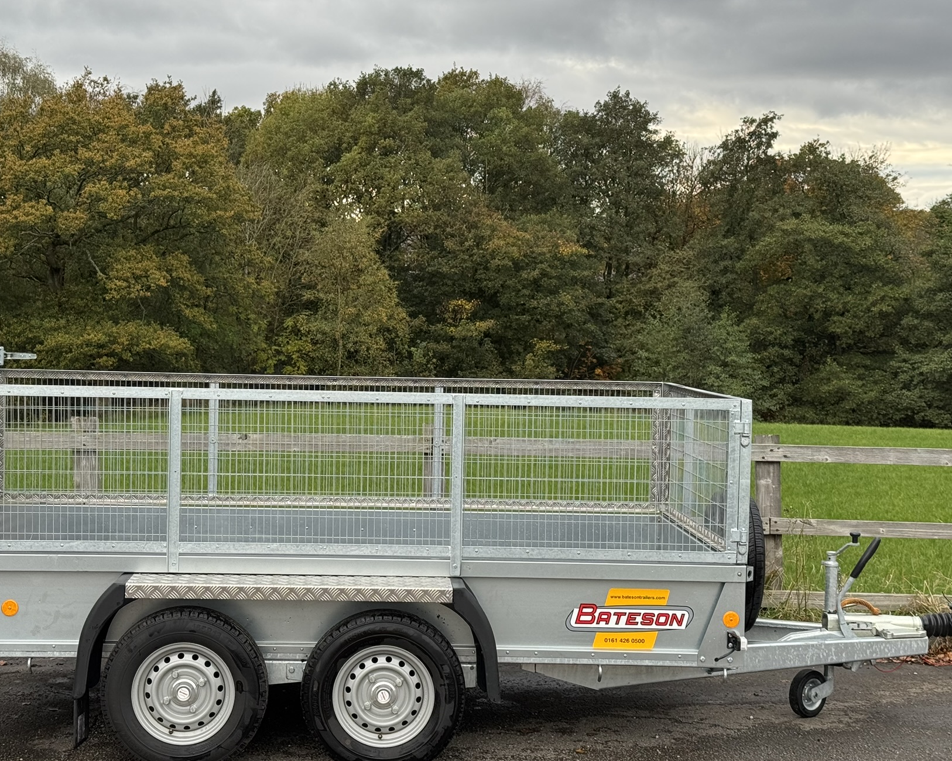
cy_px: 390
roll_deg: +1.1
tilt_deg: -3.1
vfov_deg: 25.8
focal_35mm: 59
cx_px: 417
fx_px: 1662
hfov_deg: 31.9
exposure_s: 1/535
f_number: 1.78
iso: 64
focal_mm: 6.76
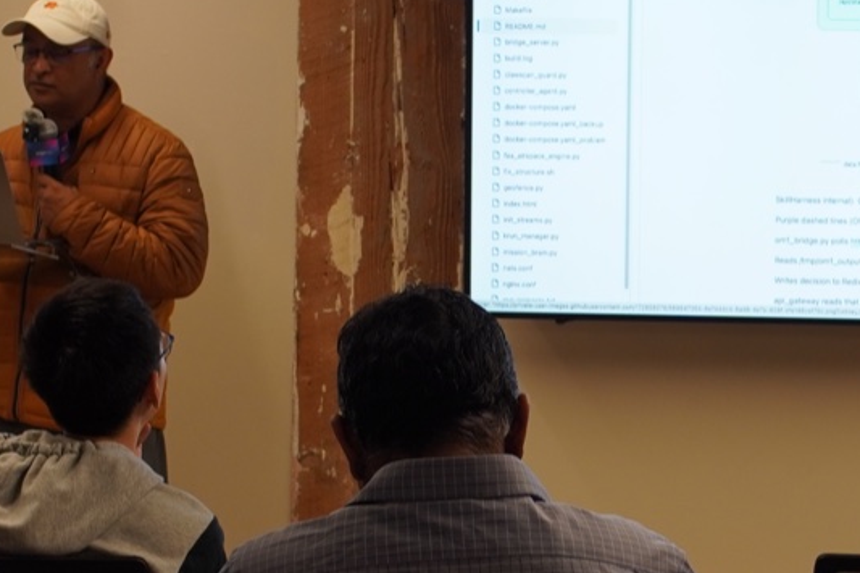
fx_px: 2472
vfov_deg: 13.2
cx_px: 573
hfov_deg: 19.7
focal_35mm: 104
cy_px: 362
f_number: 4
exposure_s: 1/60
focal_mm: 23
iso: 250
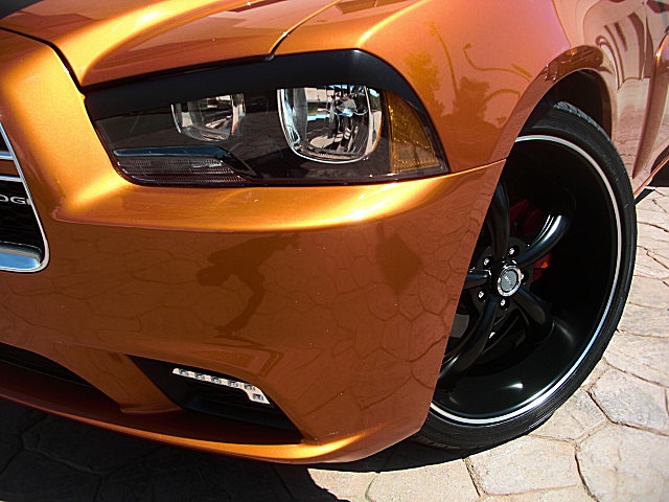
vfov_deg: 39.7
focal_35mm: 36
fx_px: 696
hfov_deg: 51.4
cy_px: 251
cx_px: 334
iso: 50
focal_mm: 6.3
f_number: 2.8
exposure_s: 1/640
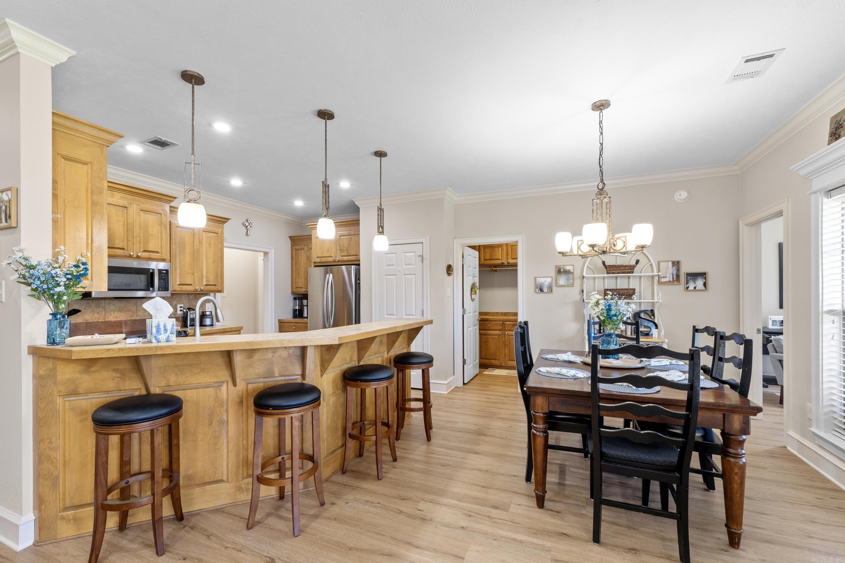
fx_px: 352
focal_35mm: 15
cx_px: 422
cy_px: 282
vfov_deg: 77.3
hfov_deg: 100.4
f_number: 9
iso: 200
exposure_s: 1/1.25
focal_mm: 10
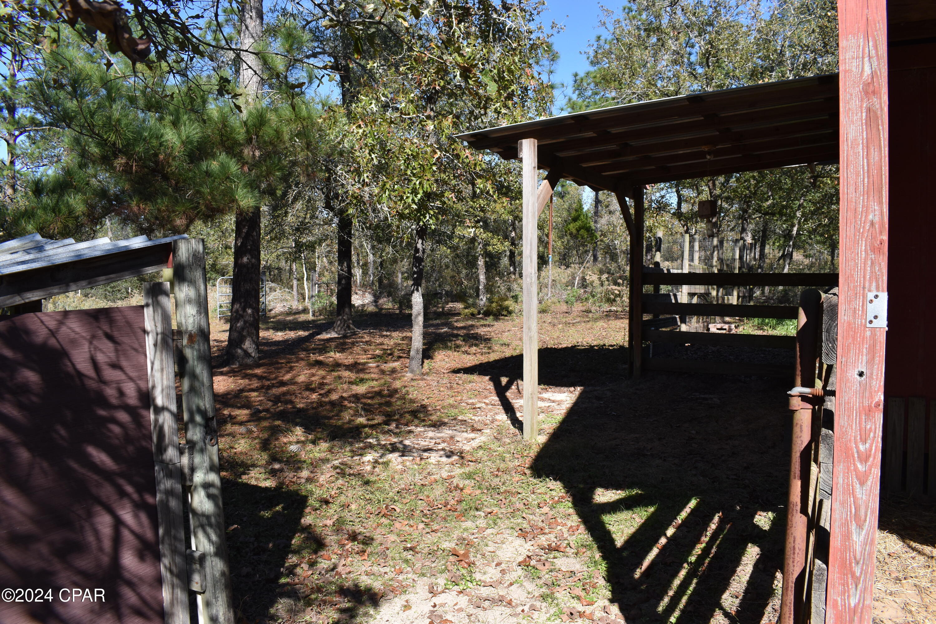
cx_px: 468
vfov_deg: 47.9
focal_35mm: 27
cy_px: 312
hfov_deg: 67.4
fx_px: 702
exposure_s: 1/320
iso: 200
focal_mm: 18
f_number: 9
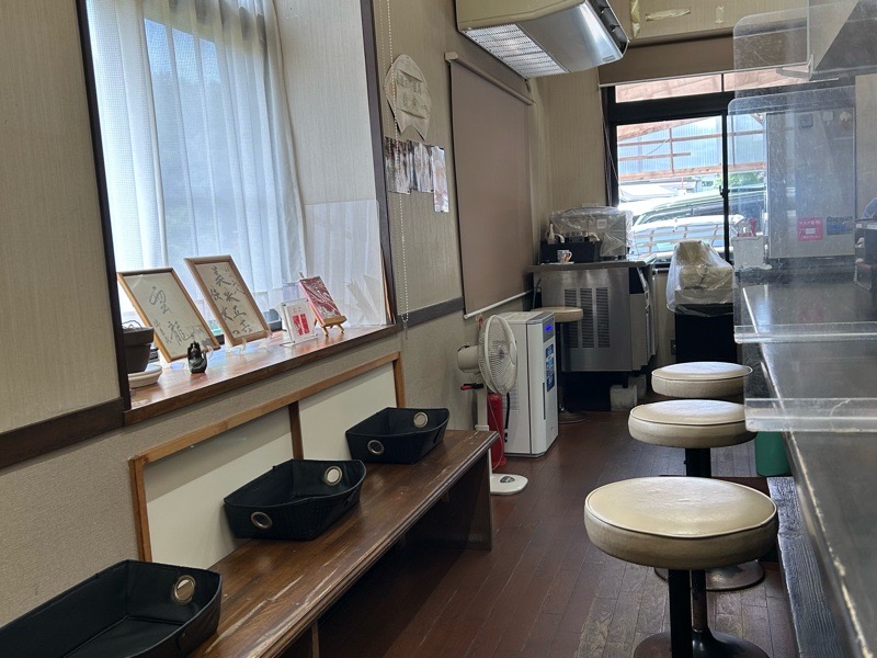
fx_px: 659
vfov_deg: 53.1
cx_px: 438
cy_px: 329
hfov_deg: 67.3
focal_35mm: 26
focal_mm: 5.7
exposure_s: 1/120
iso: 64
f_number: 1.5
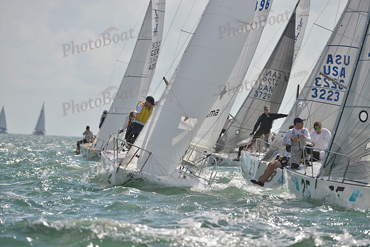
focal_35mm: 340
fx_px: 3495
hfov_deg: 6.1
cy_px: 124
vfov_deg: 4.0
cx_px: 185
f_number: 6.3
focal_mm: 340
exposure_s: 1/2500
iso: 280
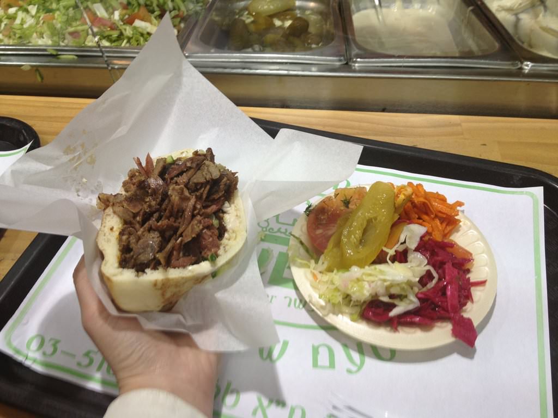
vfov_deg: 40.7
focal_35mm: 35
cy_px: 209
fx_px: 564
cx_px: 279
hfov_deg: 52.6
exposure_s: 1/40
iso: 50
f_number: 2.4
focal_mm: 4.28
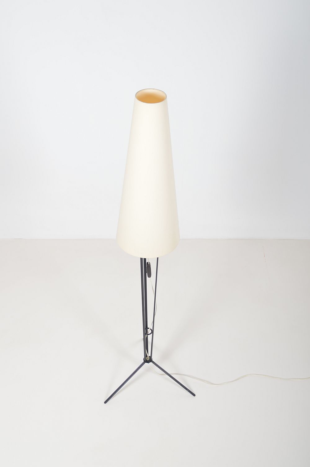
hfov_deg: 31.8
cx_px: 155
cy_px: 234
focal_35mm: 42
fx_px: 543
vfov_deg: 46.4
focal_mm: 28
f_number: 7.1
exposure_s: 1/160
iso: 100
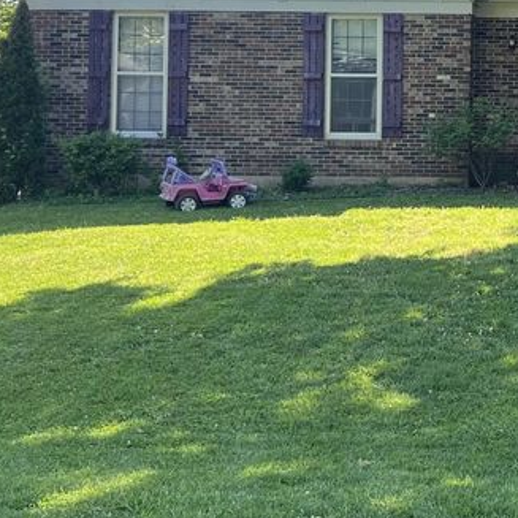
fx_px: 1219
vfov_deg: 23.5
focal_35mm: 72
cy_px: 71
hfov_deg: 23.0
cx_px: 523
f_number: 1.5
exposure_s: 1/635
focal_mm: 5.7
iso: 50
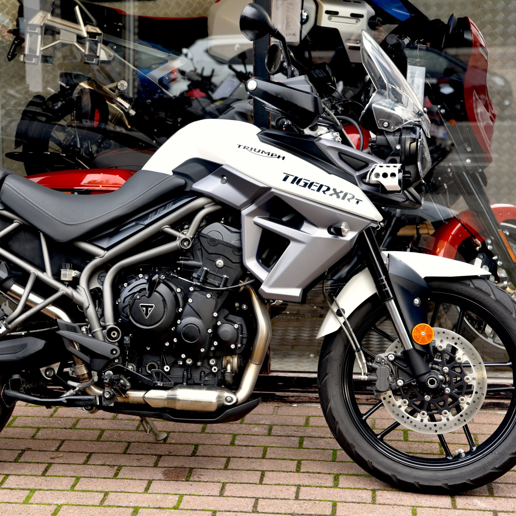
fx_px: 1349
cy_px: 259
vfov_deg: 21.7
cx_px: 173
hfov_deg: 21.6
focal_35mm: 80
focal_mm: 62
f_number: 4.5
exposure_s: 1/80
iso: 200
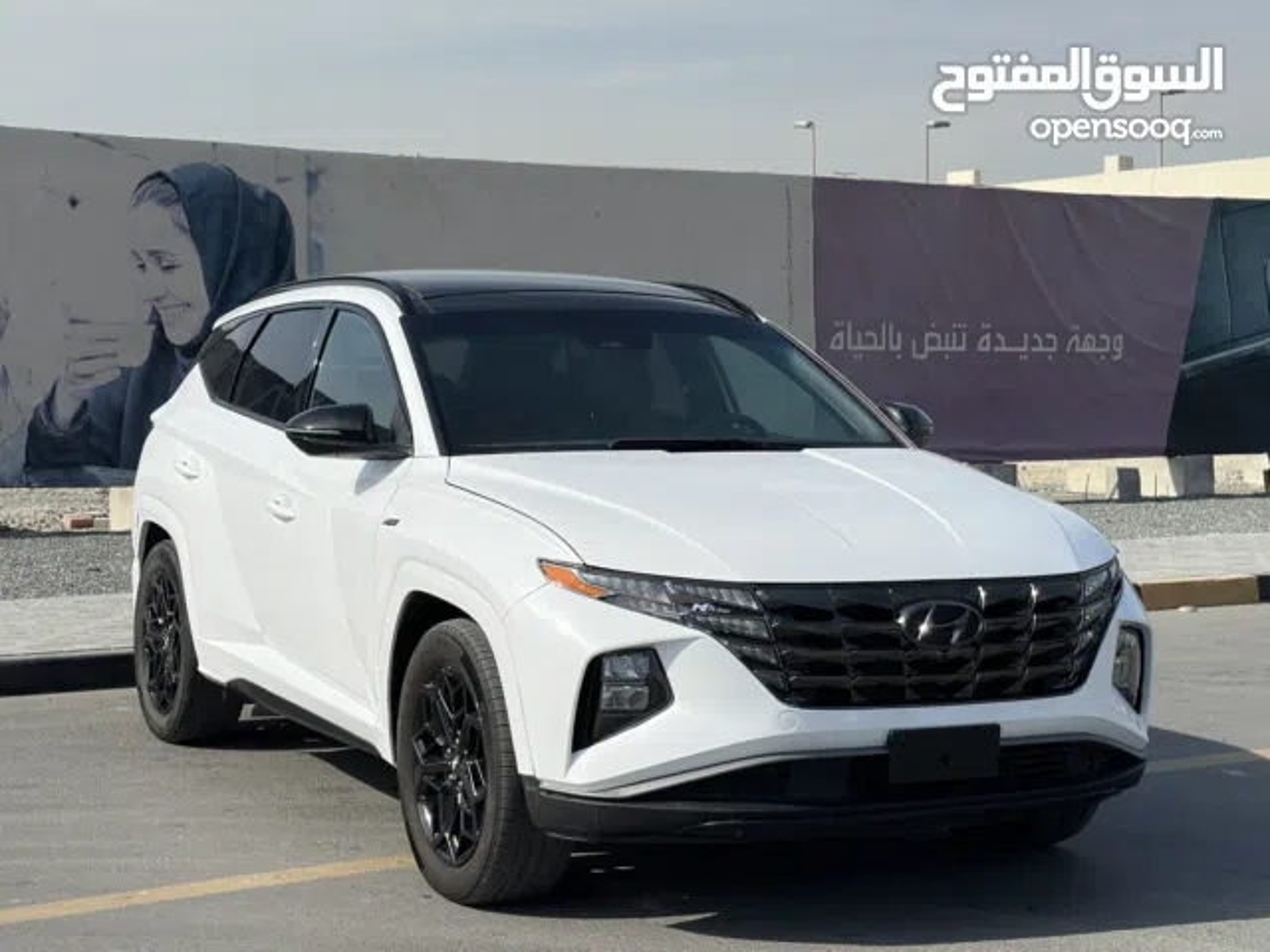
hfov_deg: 39.7
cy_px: 476
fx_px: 1761
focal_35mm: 48
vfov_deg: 30.3
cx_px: 635
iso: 100
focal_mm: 6.86
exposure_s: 1/9434
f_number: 1.78
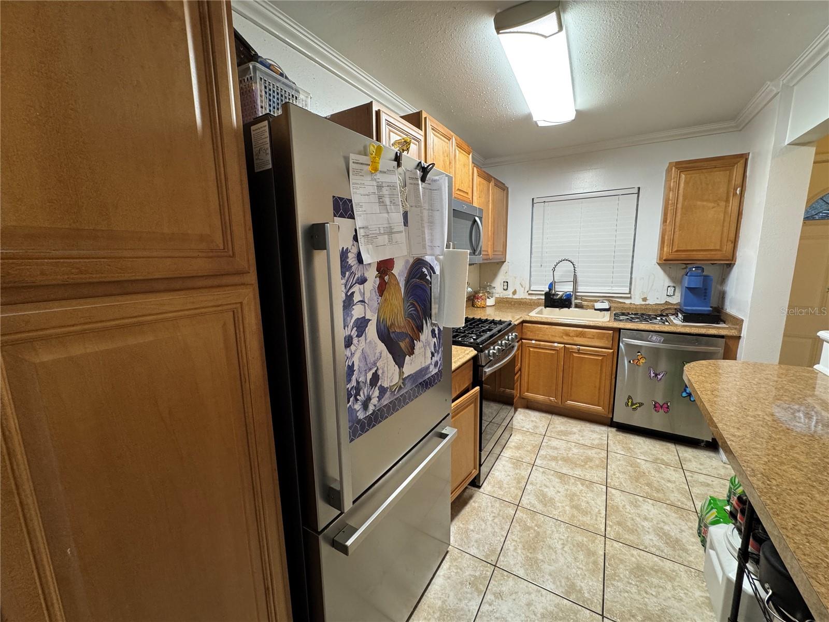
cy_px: 311
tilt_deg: -9.6
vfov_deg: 85.7
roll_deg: +0.4
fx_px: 335
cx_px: 414
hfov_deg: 102.1
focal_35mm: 14
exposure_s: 1/60
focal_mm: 2.22
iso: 250
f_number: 2.2
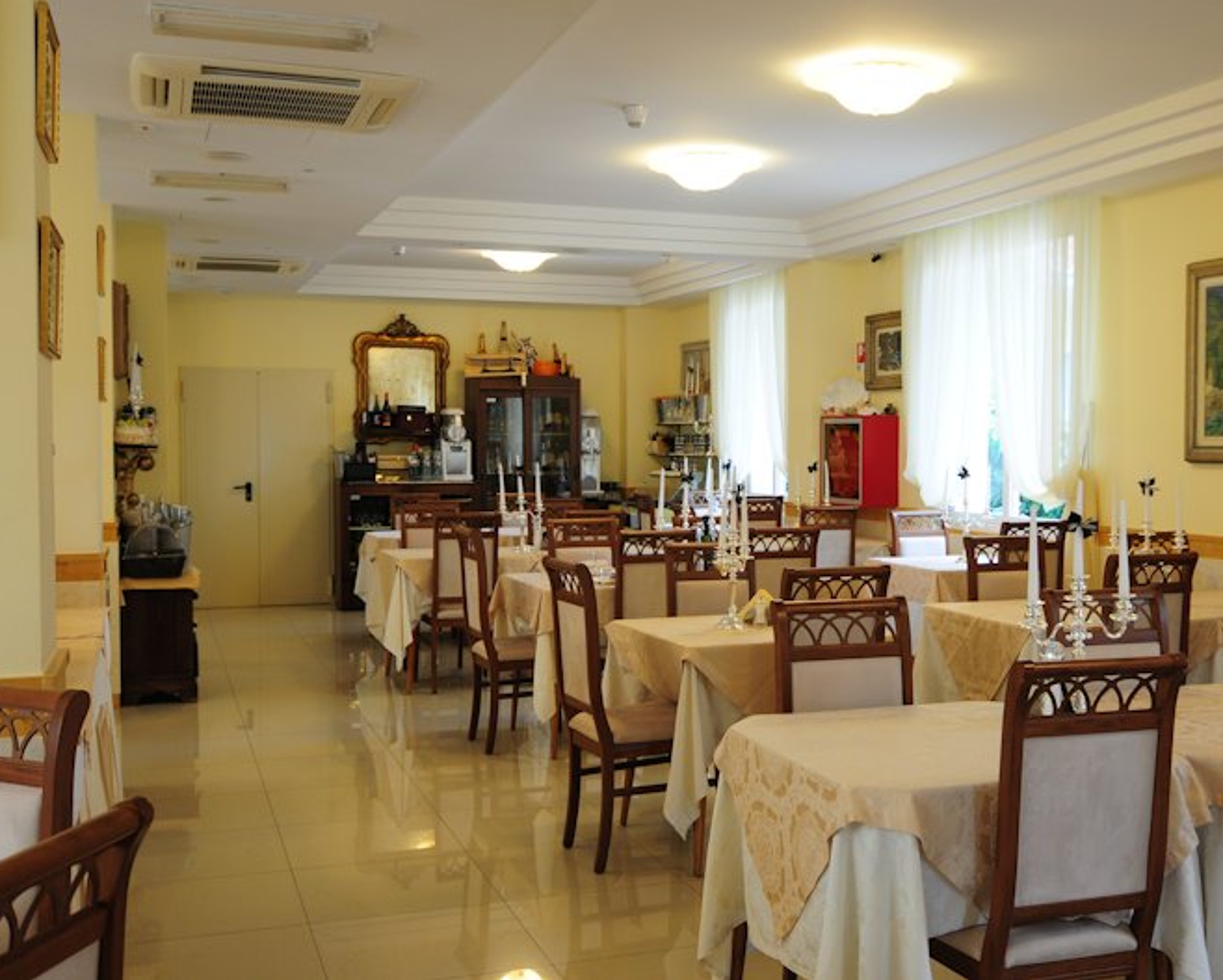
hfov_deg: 44.6
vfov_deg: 36.5
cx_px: 717
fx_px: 1485
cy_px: 488
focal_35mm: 41
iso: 400
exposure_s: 1/50
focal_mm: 24
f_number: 4
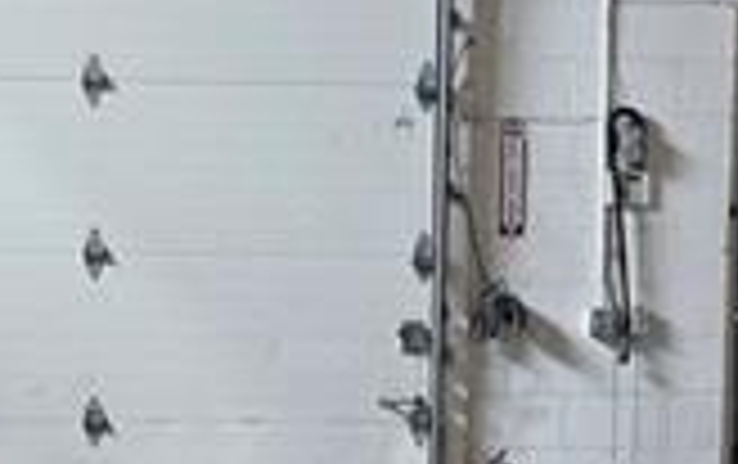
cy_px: 482
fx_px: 2296
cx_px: 288
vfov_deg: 11.4
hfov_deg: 18.2
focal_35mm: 114
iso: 1000
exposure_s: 1/120
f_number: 1.7
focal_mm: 6.3
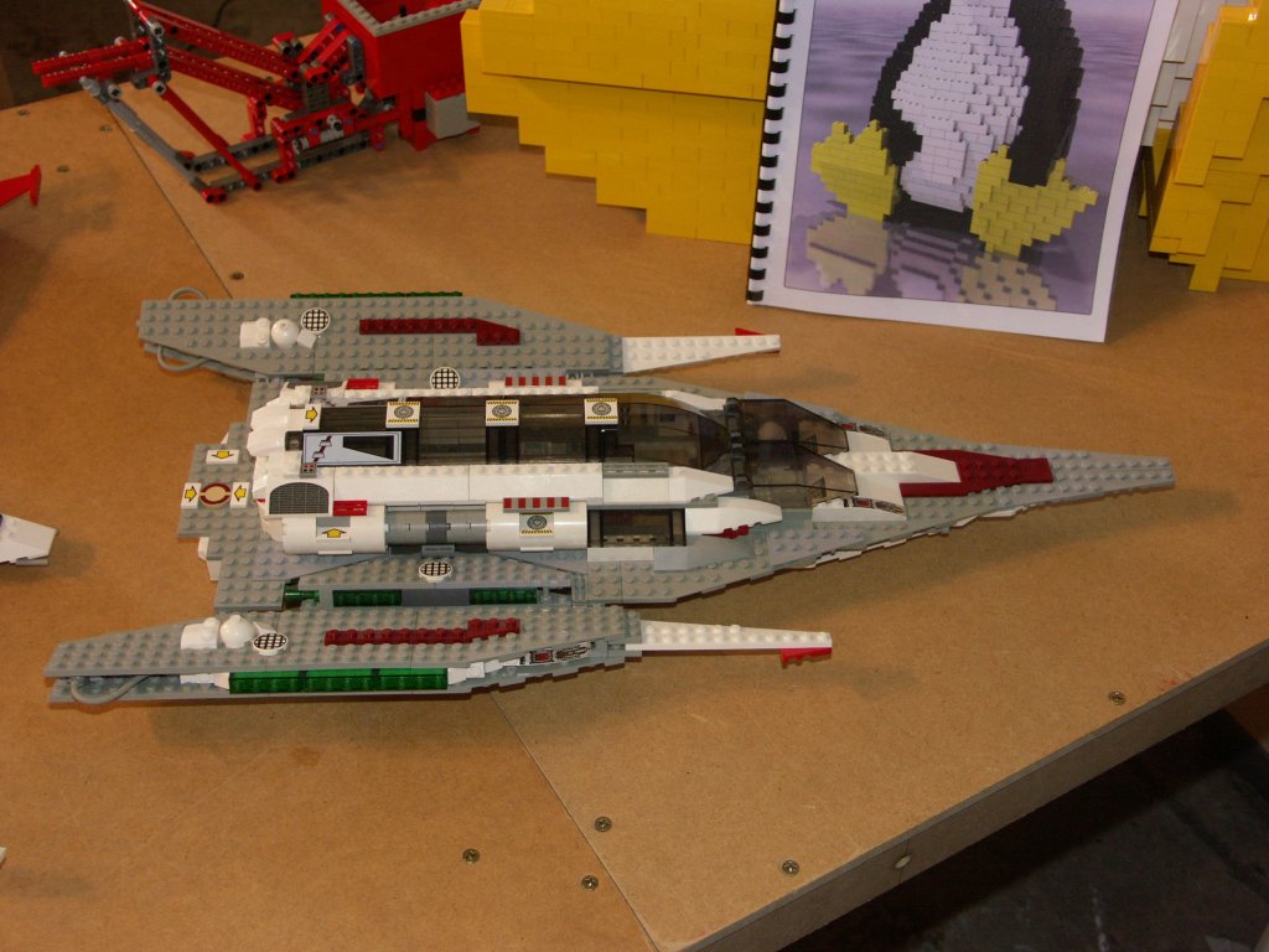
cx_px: 634
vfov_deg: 32.9
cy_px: 476
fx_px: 1613
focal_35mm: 44
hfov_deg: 42.9
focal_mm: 11.23
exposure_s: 1/50
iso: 200
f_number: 2.8
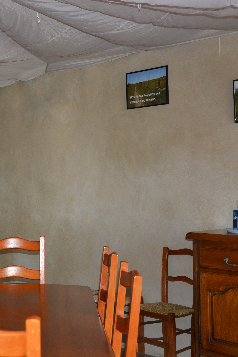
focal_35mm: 59
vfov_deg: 33.9
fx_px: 585
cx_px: -16
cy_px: 179
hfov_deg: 21.9
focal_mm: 26
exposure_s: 1/60
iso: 500
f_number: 4
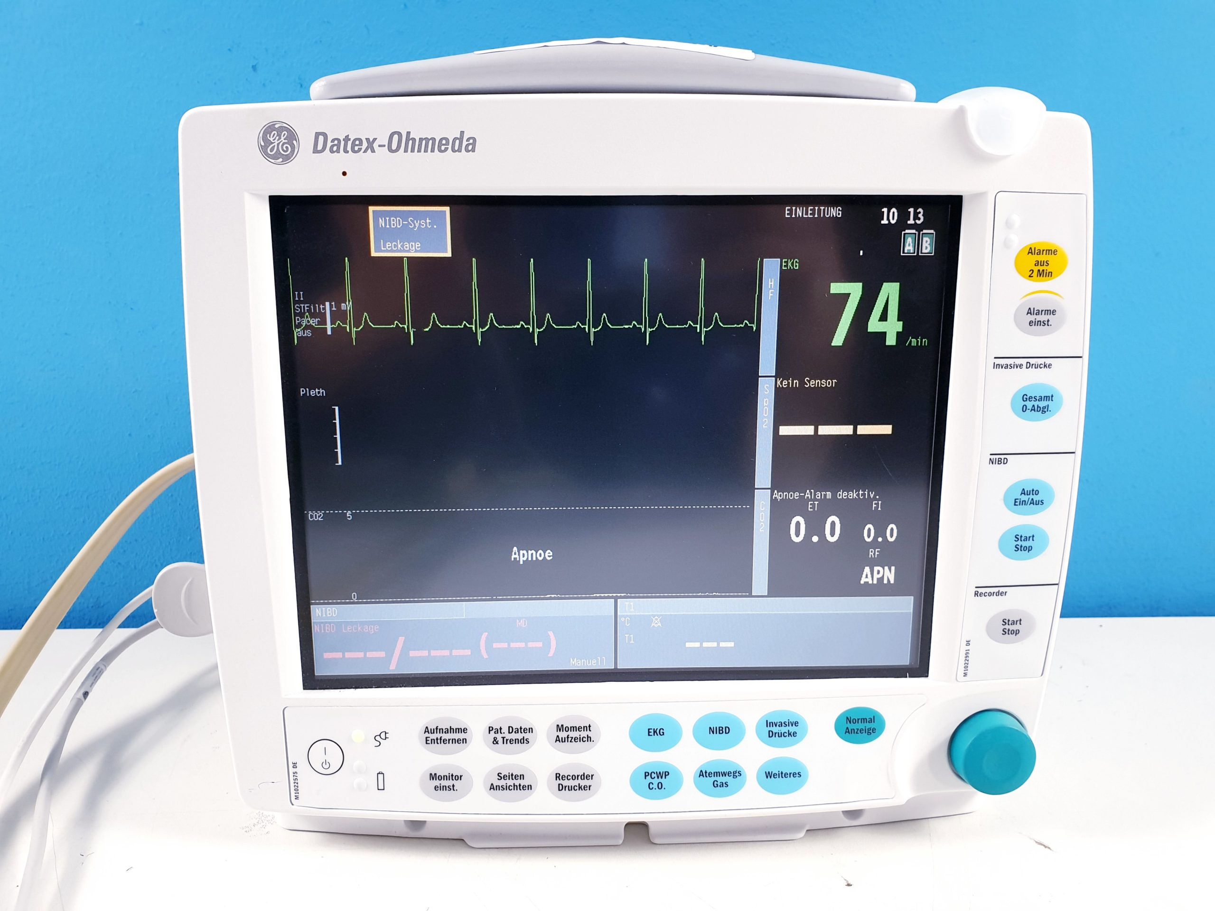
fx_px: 913
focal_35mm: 26
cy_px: 456
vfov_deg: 53.1
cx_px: 608
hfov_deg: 67.3
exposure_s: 1/50
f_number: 2.4
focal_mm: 4.3
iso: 125
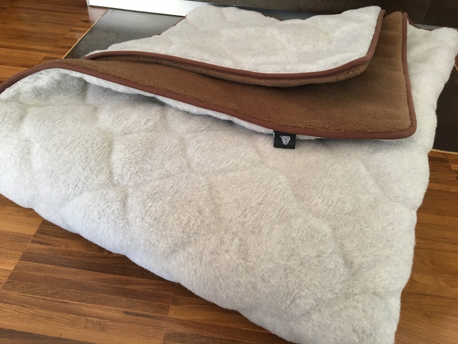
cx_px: 229
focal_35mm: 29
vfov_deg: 48.2
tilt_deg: -45.0
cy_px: 172
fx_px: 384
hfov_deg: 61.7
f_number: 2.2
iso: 125
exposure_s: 1/33
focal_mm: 4.15
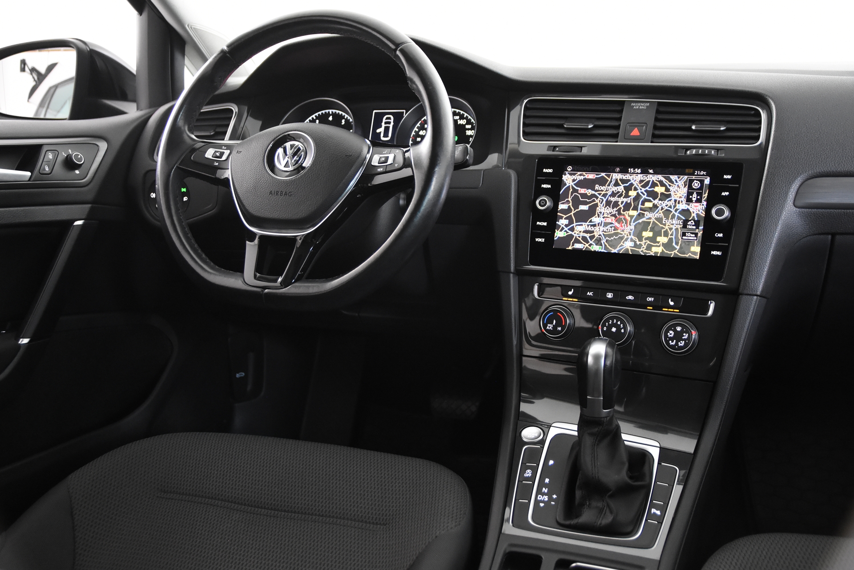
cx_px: 427
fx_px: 854
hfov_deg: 53.1
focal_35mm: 36
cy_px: 285
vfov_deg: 36.9
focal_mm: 24
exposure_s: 1/40
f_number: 3
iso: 3200
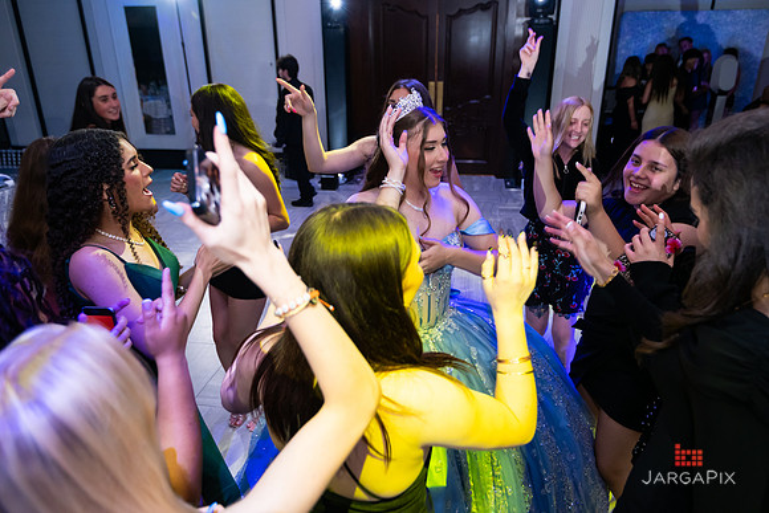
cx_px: 384
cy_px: 256
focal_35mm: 25
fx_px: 525
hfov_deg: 72.4
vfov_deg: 52.1
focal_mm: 24
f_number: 4
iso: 1250
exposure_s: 1/160
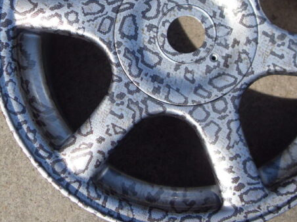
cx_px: 179
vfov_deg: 23.3
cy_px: 42
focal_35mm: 62
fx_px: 532
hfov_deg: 31.1
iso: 80
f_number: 7
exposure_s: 1/250
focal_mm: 6.3
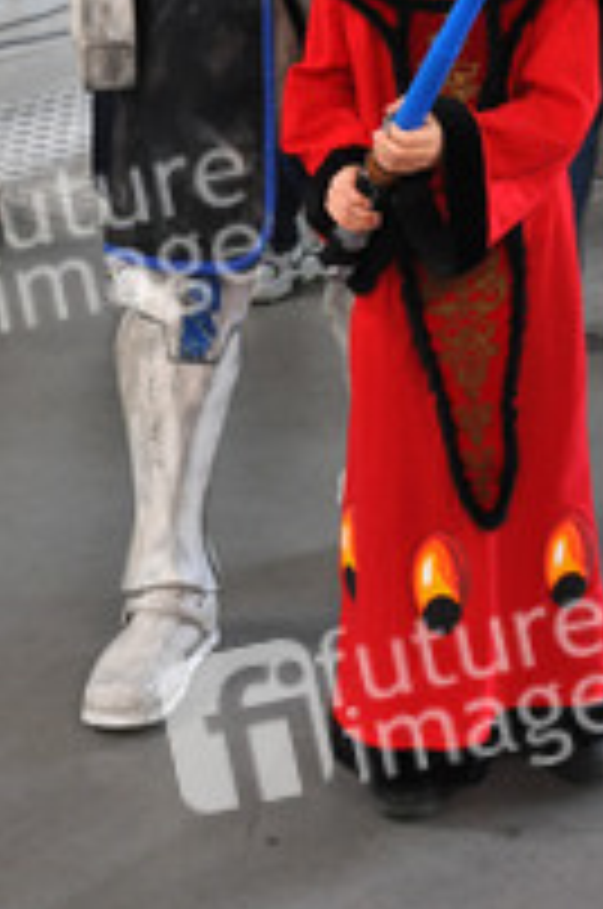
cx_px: 522
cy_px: 32
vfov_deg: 17.8
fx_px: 2849
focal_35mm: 113
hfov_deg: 12.0
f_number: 4.5
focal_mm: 38
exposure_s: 1/50
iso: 800
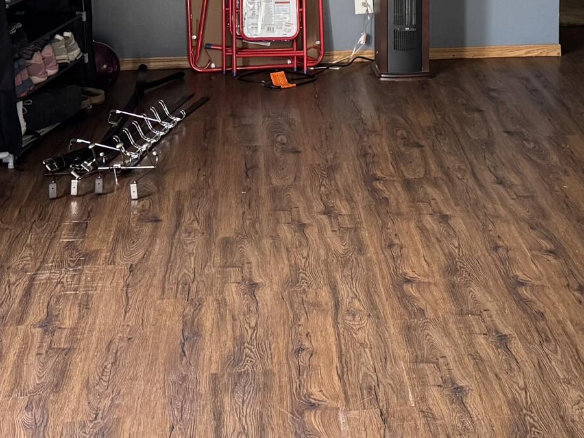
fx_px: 1350
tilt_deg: -9.6
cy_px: -29
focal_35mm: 80
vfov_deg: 17.9
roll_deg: -1.0
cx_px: 482
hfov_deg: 24.0
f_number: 1.78
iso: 320
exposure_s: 1/60
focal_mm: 6.76
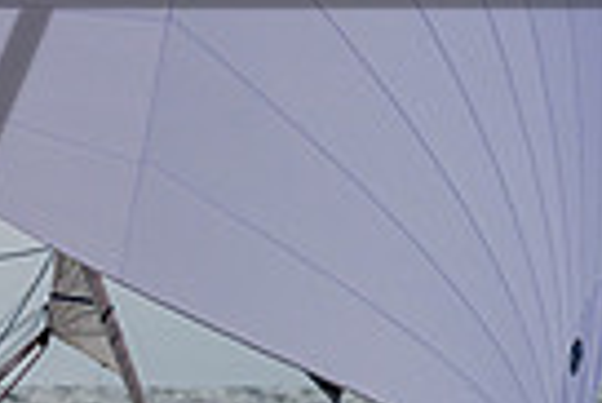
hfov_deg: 2.1
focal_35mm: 998
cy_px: 237
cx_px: -341
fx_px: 16706
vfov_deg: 1.4
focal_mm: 200
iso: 250
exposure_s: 1/2500
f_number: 6.3
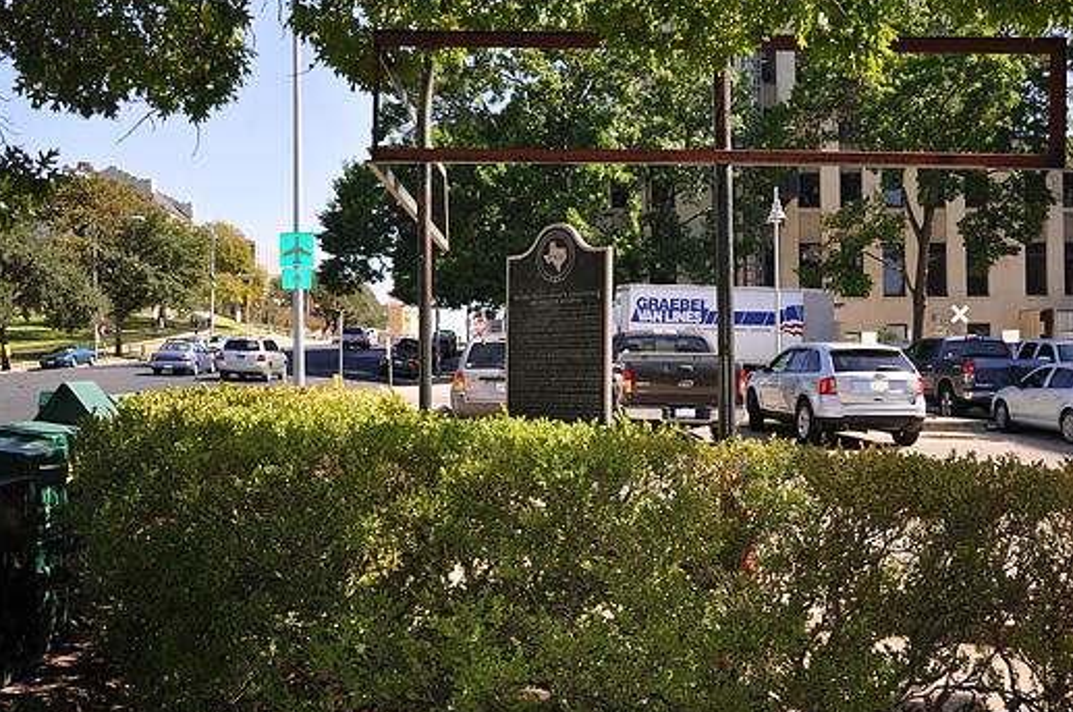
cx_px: 579
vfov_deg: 35.8
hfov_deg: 51.9
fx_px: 1101
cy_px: 371
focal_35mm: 37
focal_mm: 22
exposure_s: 1/200
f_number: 3.8
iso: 220
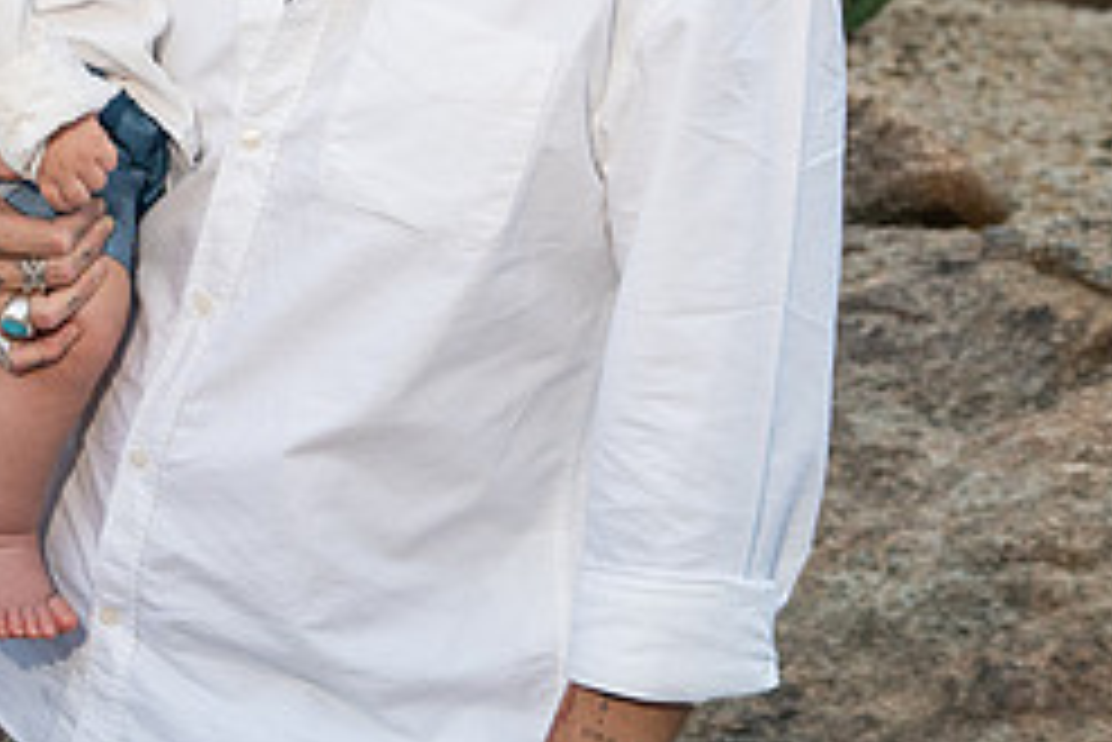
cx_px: -178
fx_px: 2998
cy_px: -264
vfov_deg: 13.5
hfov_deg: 19.9
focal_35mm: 97
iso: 1250
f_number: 4
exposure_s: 1/250
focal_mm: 35
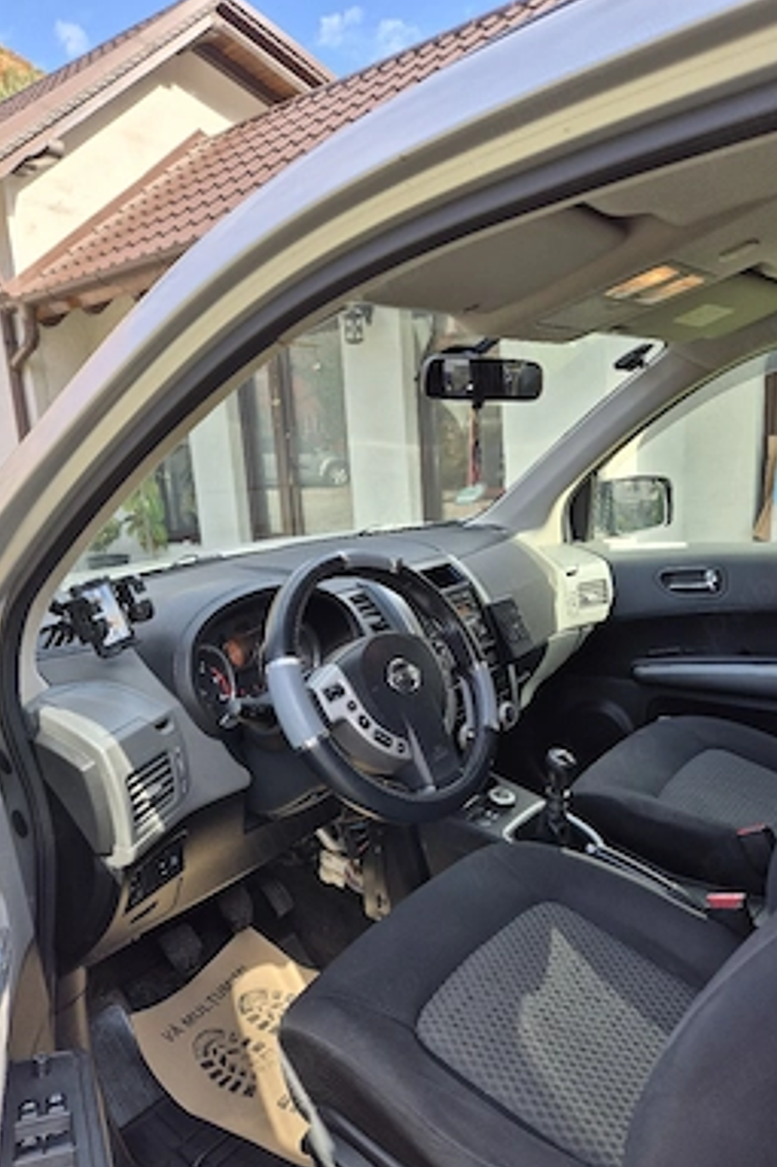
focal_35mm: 25
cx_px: 384
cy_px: 603
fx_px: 810
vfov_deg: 71.5
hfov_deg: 51.2
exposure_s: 1/357
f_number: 1.8
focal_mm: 5.4
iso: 25
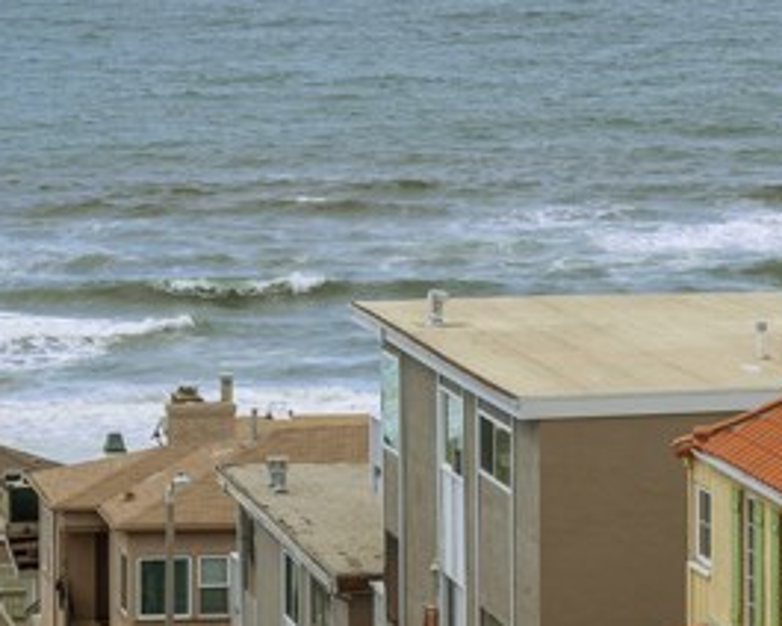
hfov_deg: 8.5
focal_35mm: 227
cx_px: 304
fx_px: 5254
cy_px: 40
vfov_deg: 6.8
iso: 125
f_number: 8
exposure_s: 1/2000
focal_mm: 100
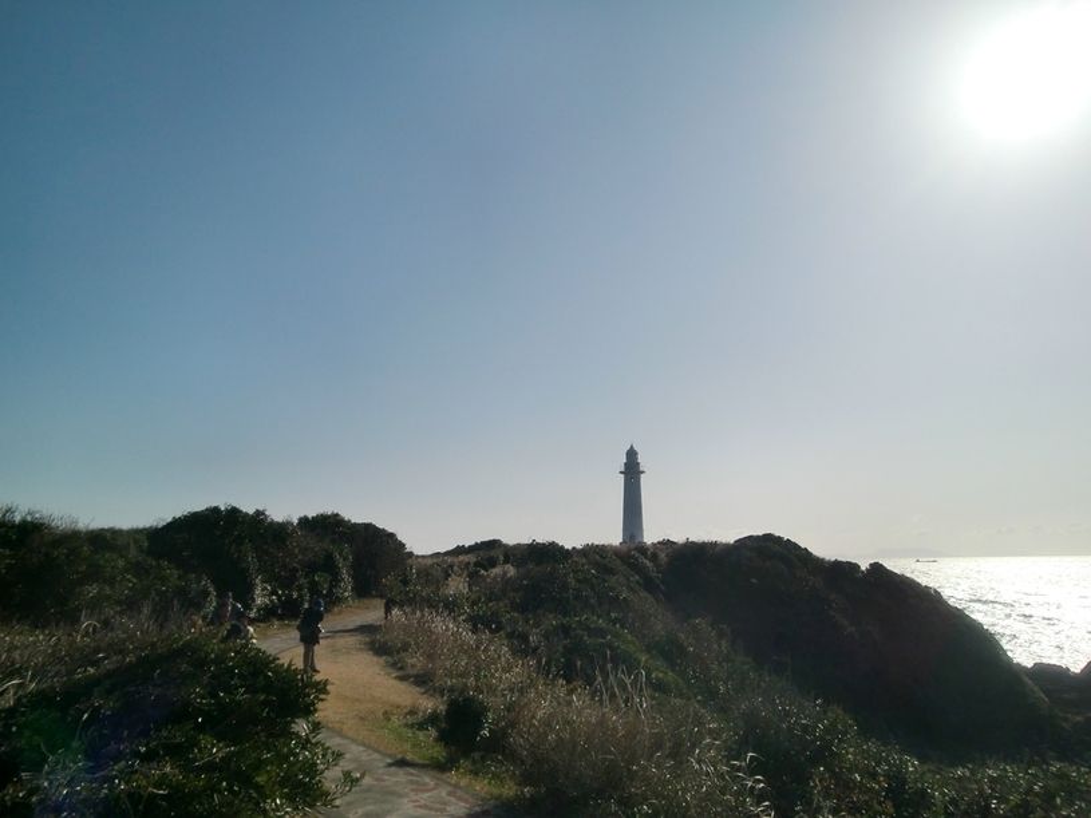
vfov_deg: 49.7
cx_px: 546
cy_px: 409
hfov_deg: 63.5
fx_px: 882
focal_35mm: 28
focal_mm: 4.65
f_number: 7.8
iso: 64
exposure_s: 1/800
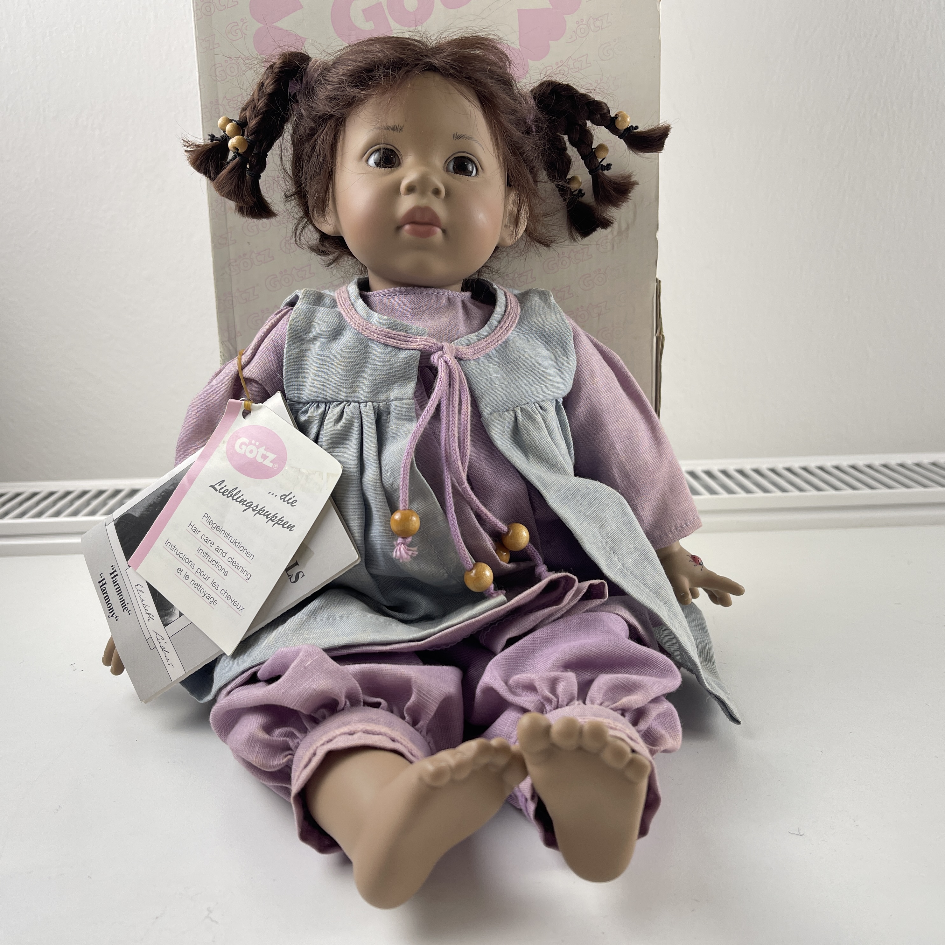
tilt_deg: -14.7
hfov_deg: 54.0
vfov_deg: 54.0
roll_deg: +1.1
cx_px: 458
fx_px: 927
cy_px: 465
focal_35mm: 30
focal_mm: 5.1
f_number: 1.6
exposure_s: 1/137
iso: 32
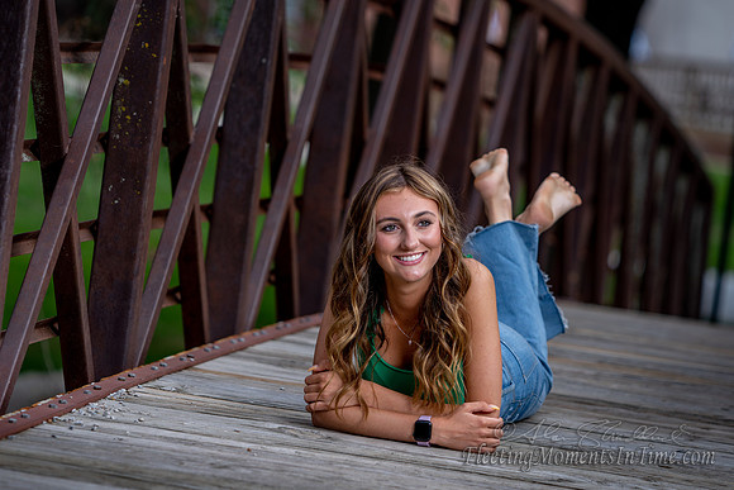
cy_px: 245
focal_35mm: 180
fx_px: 3671
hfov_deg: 11.4
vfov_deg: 7.6
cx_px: 367
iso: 100
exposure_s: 1/200
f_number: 4
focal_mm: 180
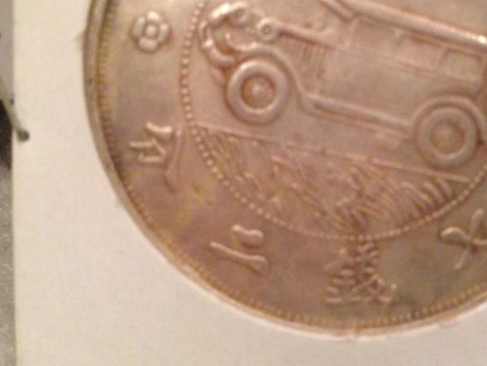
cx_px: 328
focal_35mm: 56
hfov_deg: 34.0
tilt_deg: -35.8
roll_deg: -0.8
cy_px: 79
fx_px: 788
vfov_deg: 25.7
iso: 400
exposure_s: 1/17
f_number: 2.4
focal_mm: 4.12
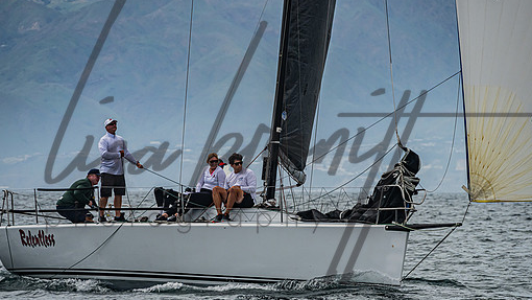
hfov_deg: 5.4
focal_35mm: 397
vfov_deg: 3.1
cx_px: 259
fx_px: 5601
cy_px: 170
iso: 400
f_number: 8
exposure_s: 1/2500
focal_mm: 290
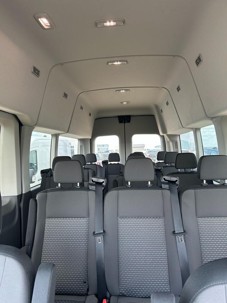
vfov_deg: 67.3
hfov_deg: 53.1
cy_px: 152
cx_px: 114
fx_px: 227
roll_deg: +2.4
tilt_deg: -0.3
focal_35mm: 26
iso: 100
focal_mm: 5.7
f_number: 1.5
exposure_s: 1/121
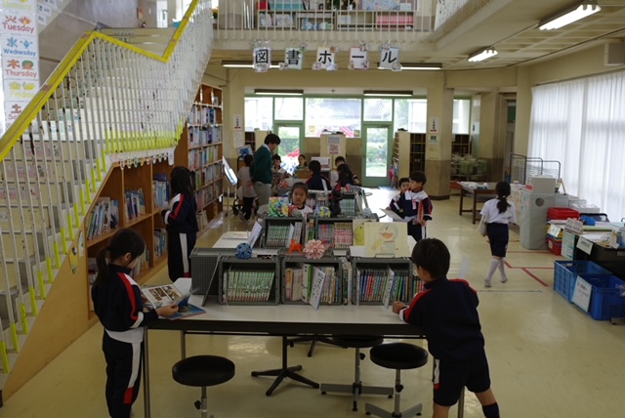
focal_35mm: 35
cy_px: 209
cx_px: 312
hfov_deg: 54.4
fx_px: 608
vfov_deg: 37.9
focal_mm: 18.3
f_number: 2.8
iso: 100
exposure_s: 1/40
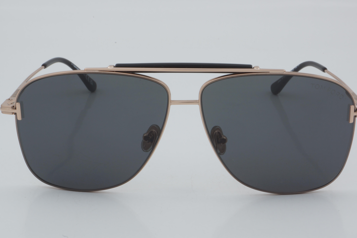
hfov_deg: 25.4
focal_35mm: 80
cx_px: 186
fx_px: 793
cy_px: 114
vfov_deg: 17.1
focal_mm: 50
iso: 100
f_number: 32
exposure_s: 1/3
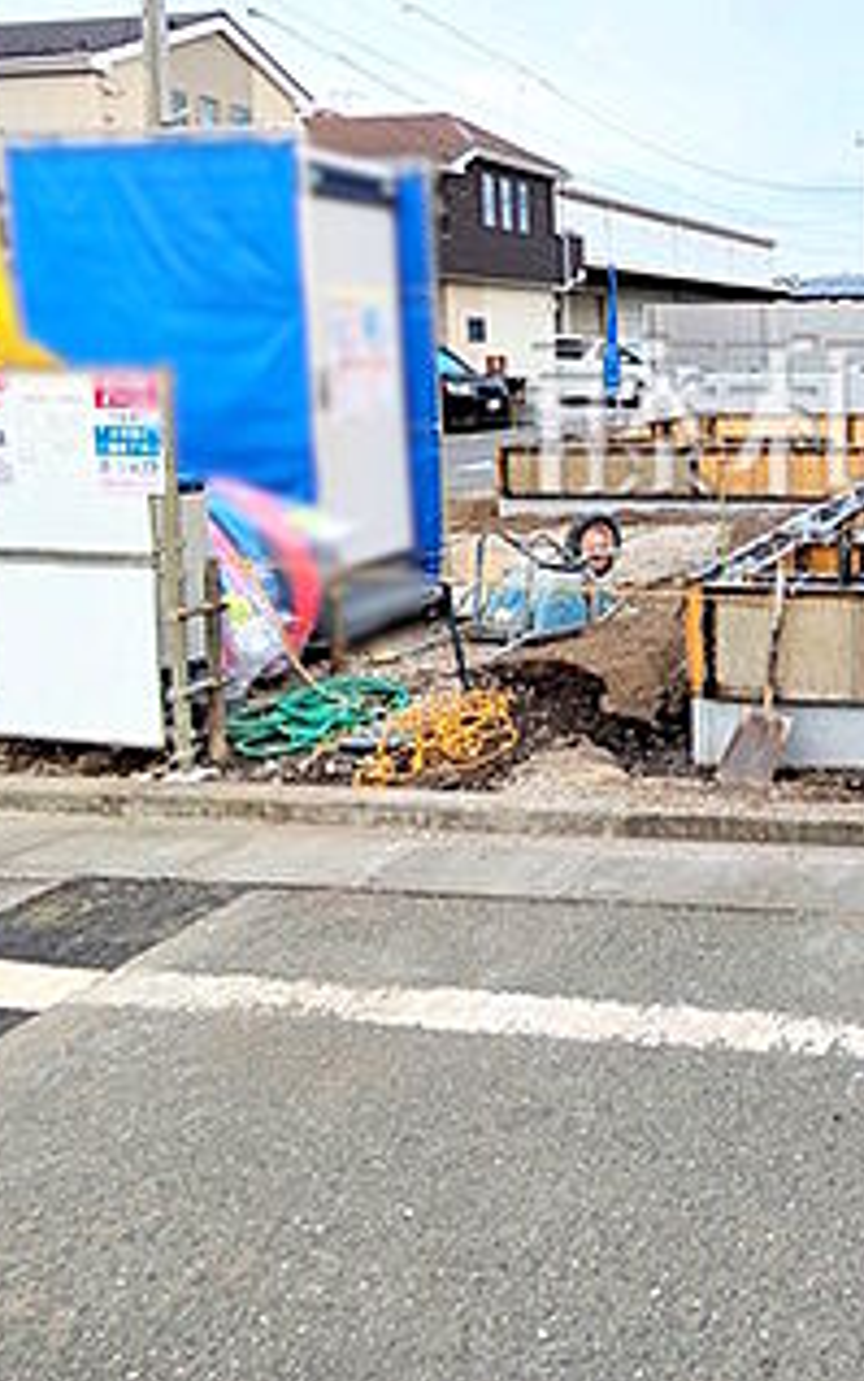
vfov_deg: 63.9
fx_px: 1054
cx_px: 994
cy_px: 413
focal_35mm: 28
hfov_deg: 36.3
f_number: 2.2
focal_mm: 1.83
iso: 50
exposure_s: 1/333
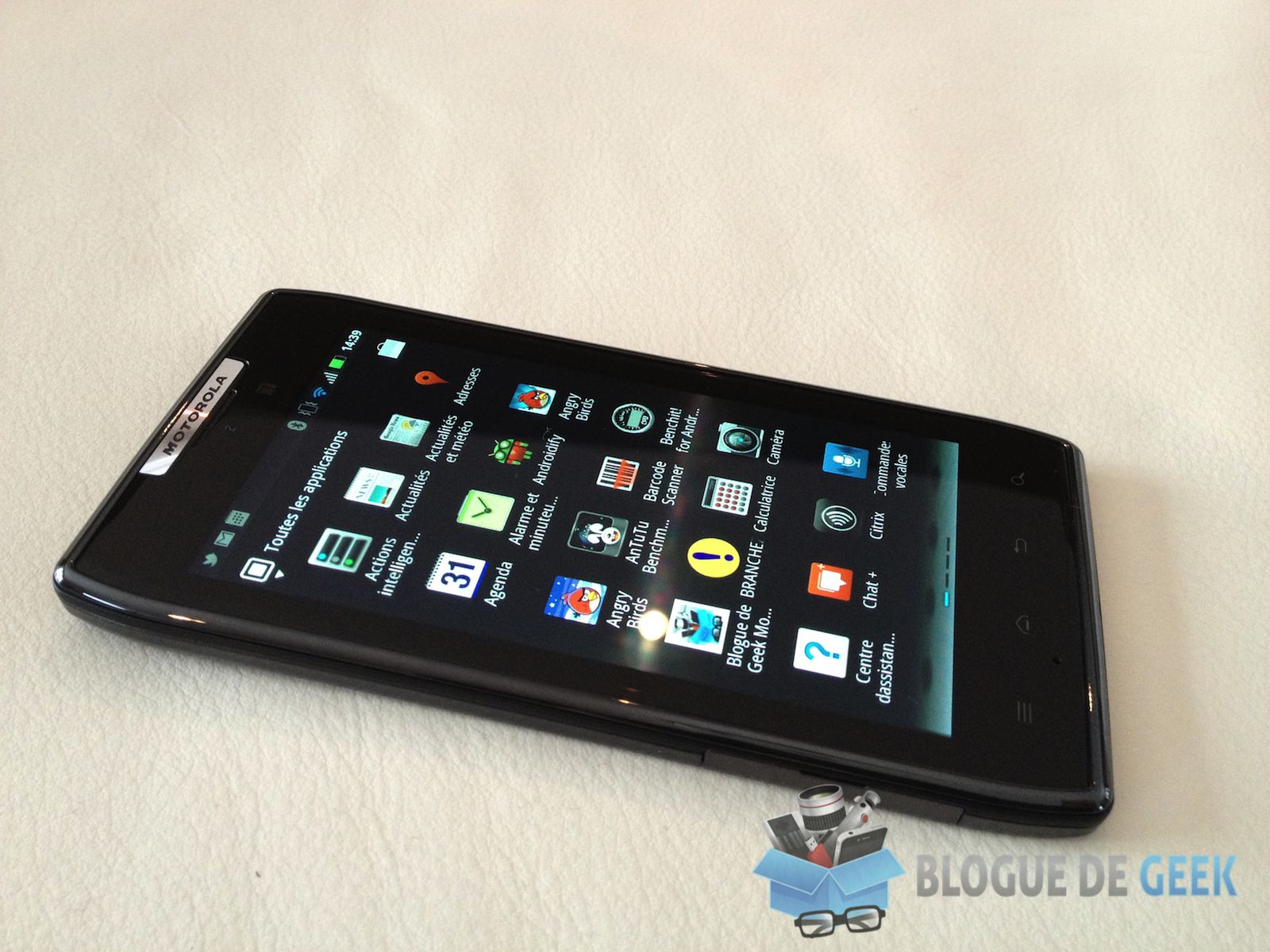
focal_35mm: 35
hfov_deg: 52.6
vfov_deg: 40.7
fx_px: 1284
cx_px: 635
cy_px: 476
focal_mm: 4.28
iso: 200
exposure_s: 1/20
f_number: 2.4
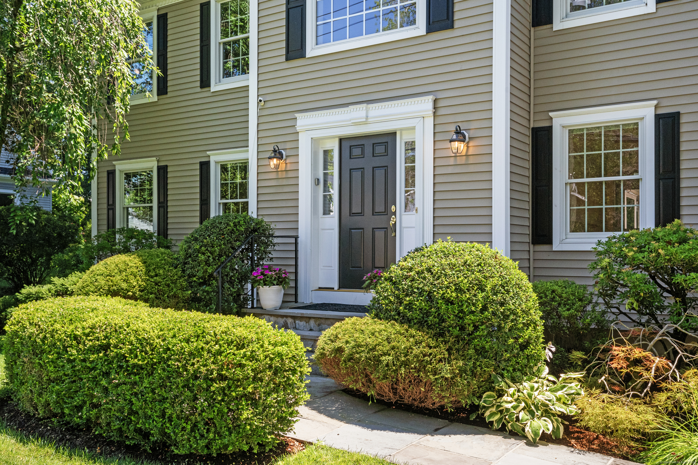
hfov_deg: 54.4
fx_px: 679
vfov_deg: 37.9
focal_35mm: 35
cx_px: 349
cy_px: 232
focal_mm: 35
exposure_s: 1/250
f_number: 7.1
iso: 2000
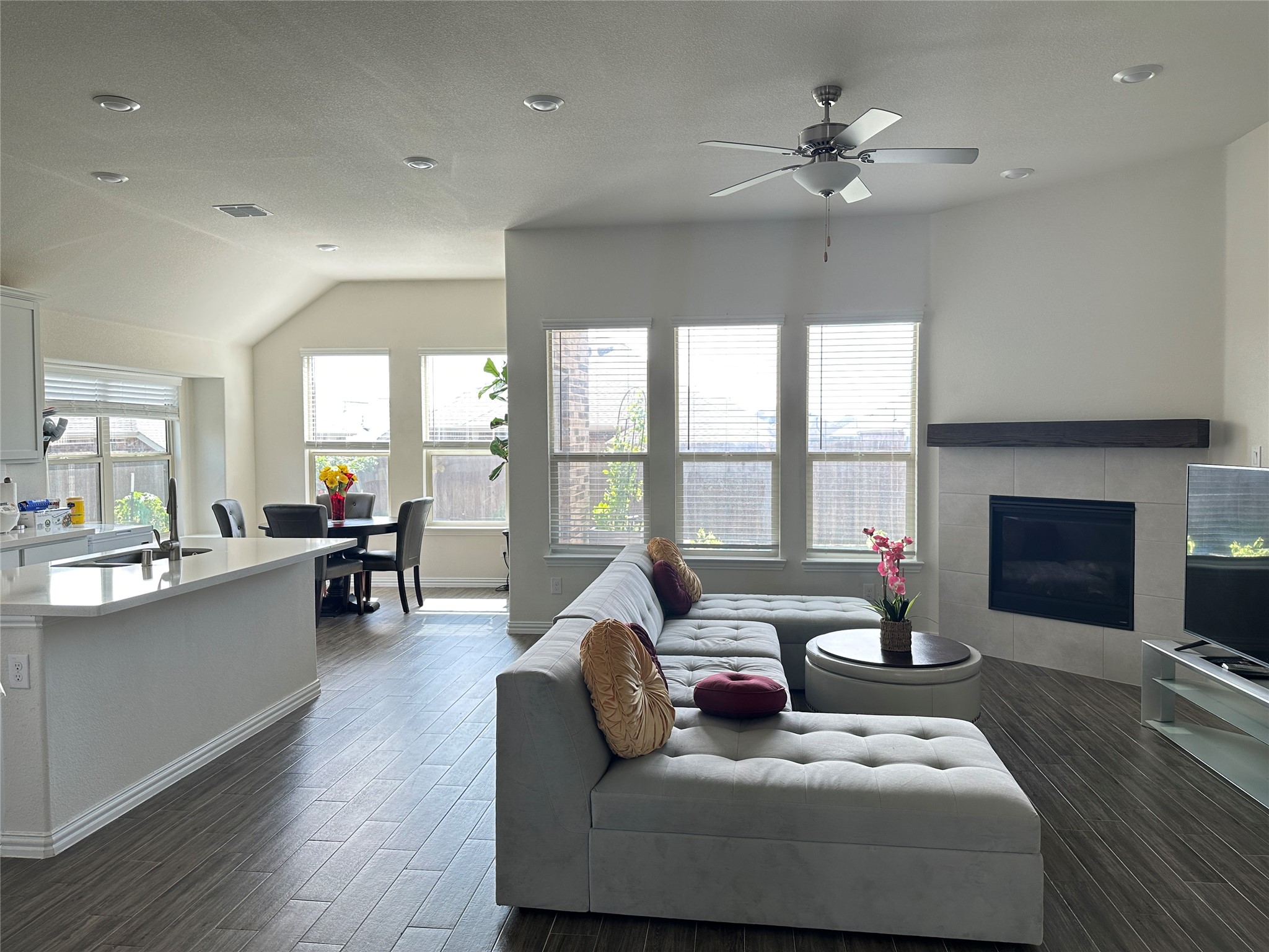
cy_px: 476
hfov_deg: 71.6
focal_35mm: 24
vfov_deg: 56.8
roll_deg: -0.1
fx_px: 880
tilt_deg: -2.2
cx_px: 634
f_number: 1.78
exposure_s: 1/121
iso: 80
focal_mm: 6.86
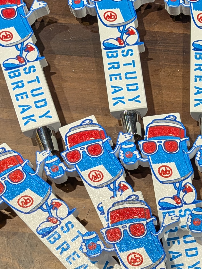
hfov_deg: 19.0
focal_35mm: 73
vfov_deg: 25.5
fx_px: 568
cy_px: 262
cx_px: 242
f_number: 1.7
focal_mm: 4.53
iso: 43
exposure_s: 1/60
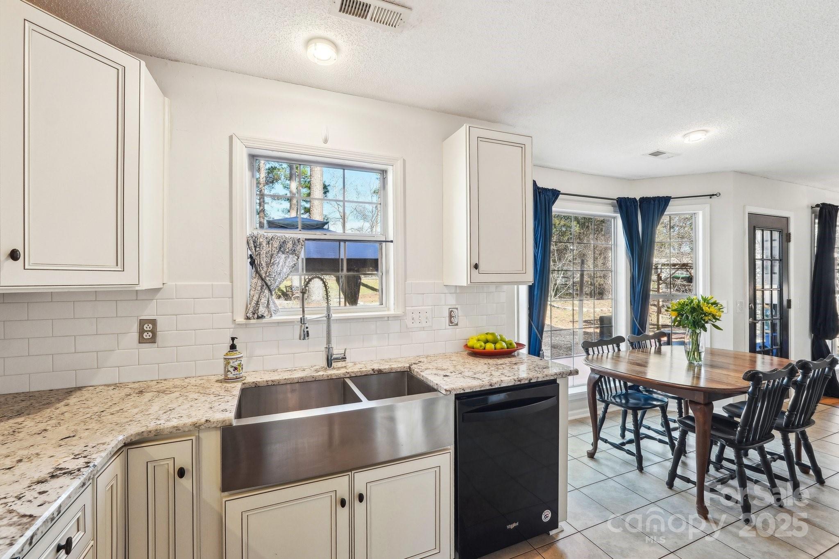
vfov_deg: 77.3
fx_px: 350
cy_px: 280
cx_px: 420
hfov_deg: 100.4
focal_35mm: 15
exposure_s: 1/15
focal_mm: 10
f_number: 8
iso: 400
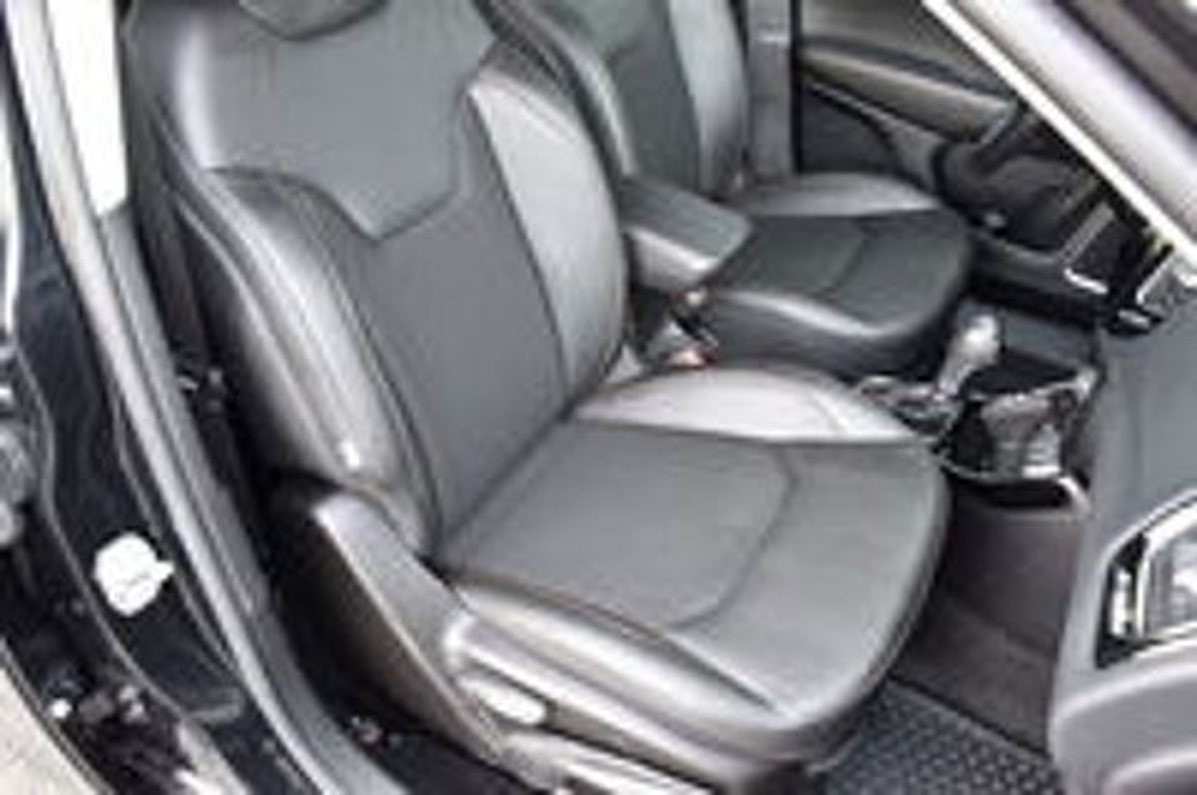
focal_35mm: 30
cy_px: 398
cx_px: 598
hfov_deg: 62.0
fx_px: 996
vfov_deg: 43.5
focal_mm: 20
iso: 720
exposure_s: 1/60
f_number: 4
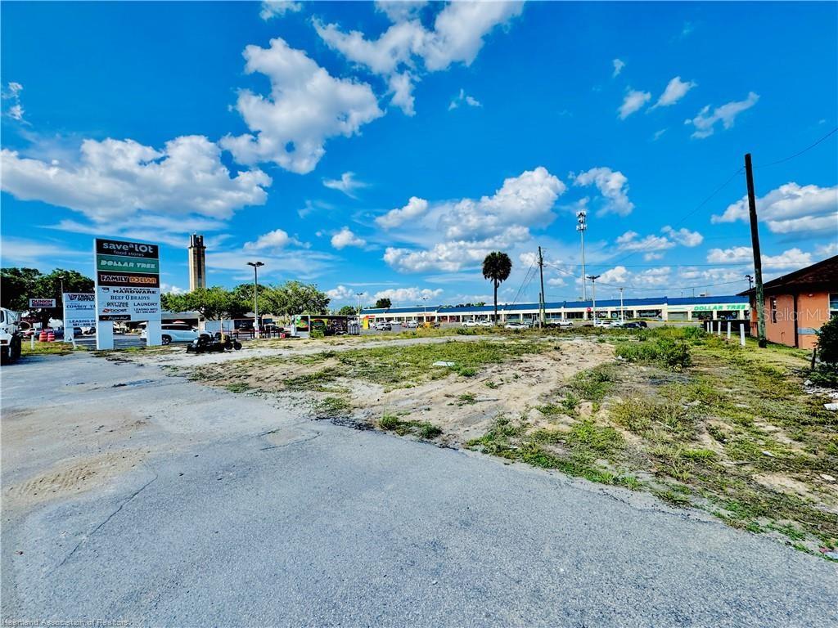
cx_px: 419
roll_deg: +1.6
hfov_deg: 102.1
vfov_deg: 85.7
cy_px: 314
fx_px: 339
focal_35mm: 14
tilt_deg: +0.1
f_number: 2.2
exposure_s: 1/3106
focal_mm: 2.22
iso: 50
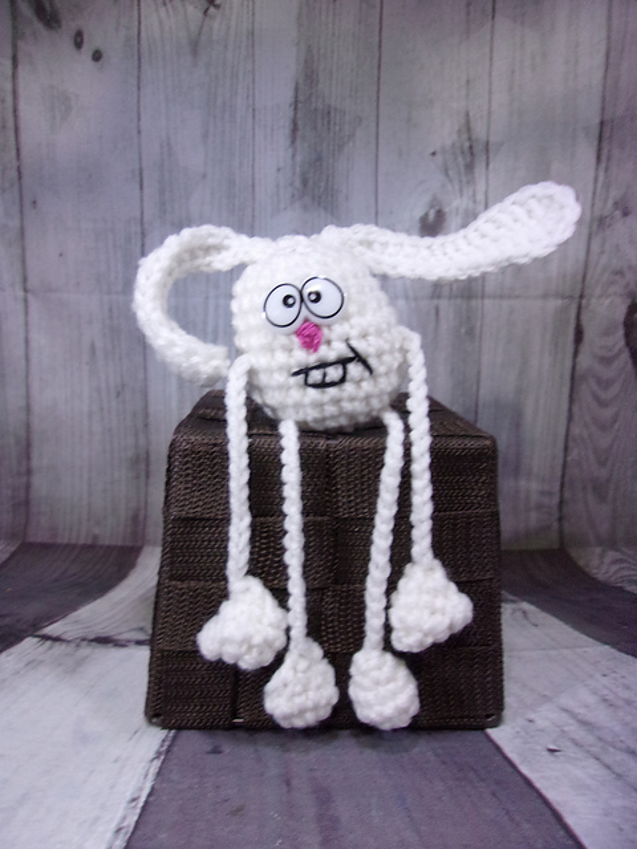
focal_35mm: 27
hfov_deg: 51.4
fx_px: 662
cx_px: 318
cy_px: 424
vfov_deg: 65.3
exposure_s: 1/34
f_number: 3
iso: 287
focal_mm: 4.9
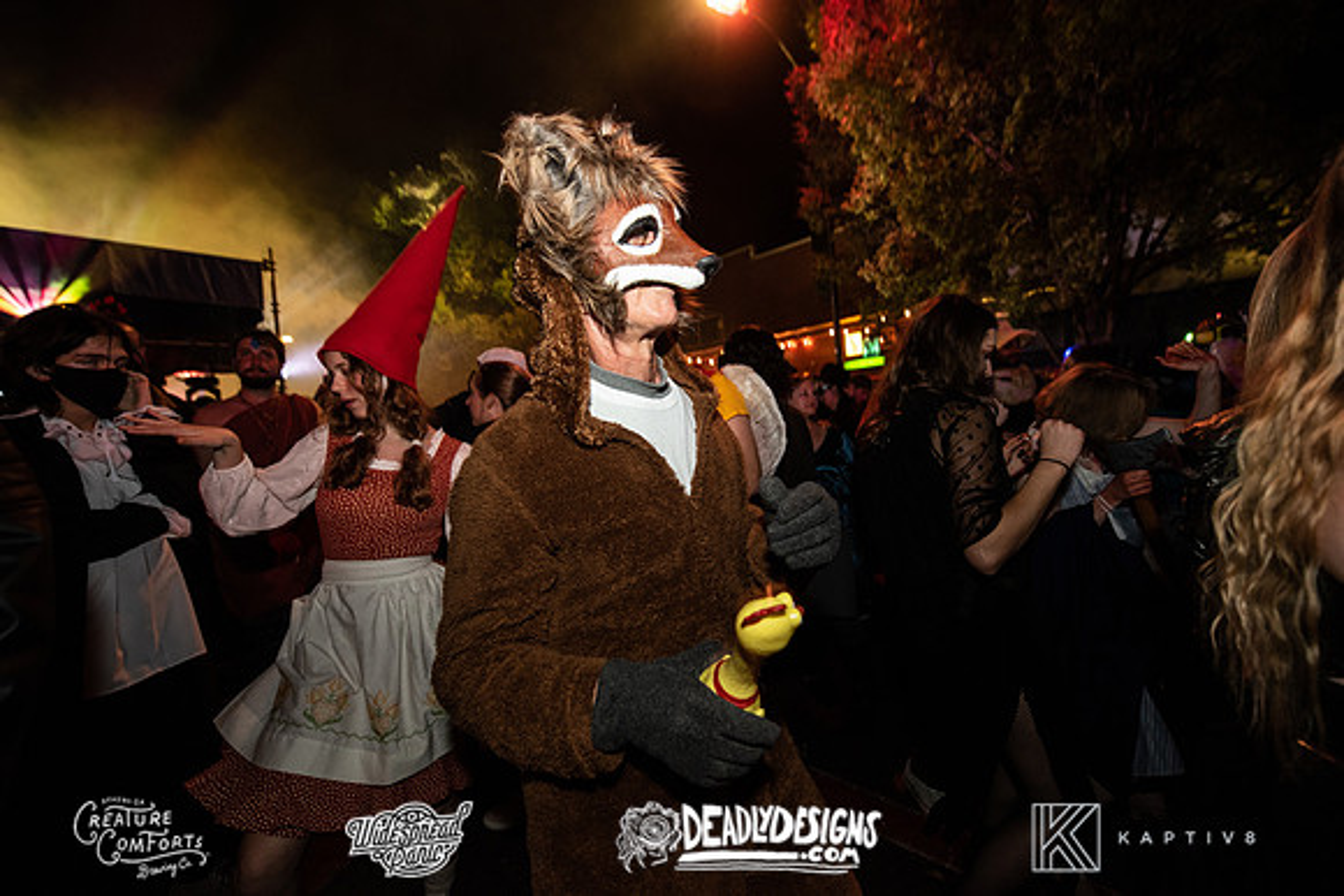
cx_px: 672
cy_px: 448
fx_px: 523
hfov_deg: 104.2
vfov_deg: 81.2
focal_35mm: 14
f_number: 3.5
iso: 2000
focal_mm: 14
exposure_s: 1/60
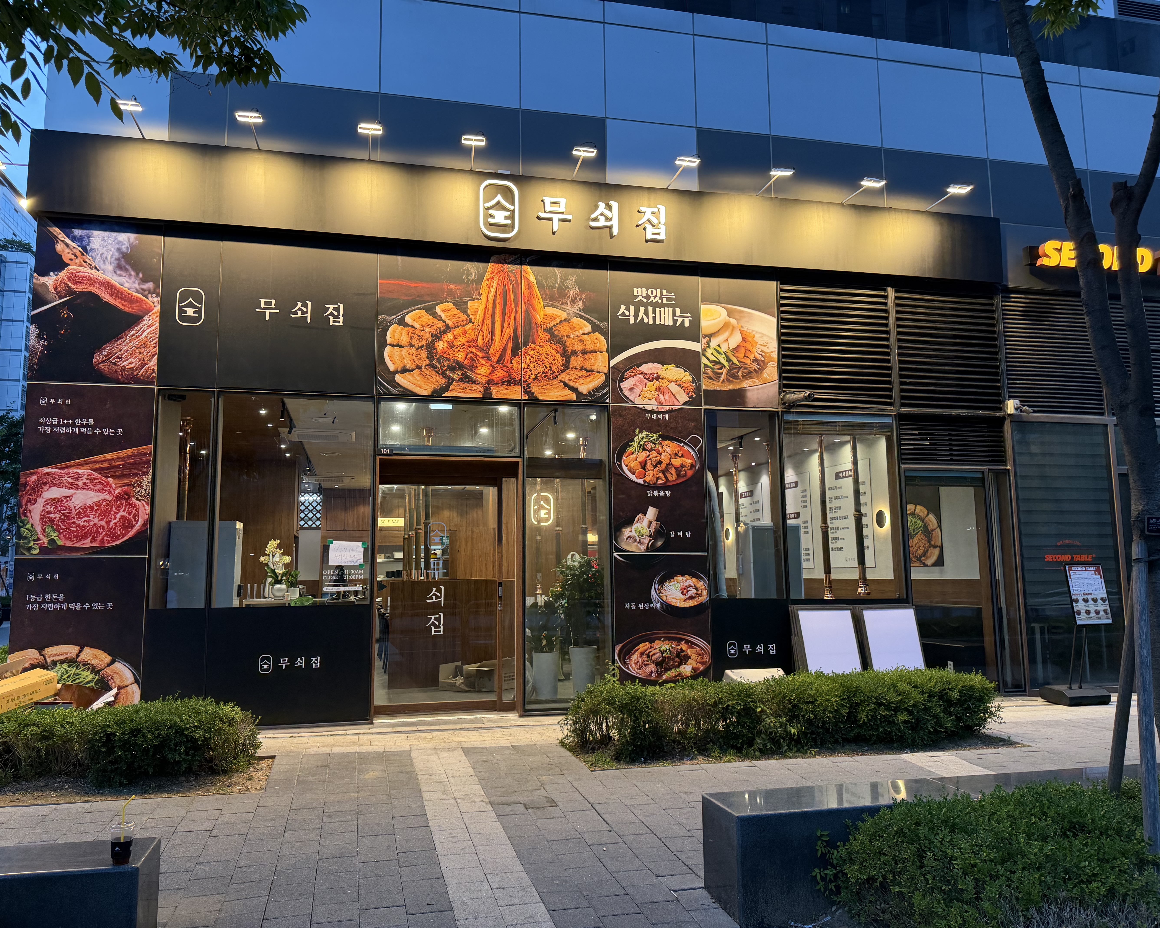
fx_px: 858
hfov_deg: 68.1
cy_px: 464
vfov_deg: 56.8
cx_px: 553
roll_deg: +0.5
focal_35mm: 25
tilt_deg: +8.0
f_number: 1.78
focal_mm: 6.76
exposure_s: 1/60
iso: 200
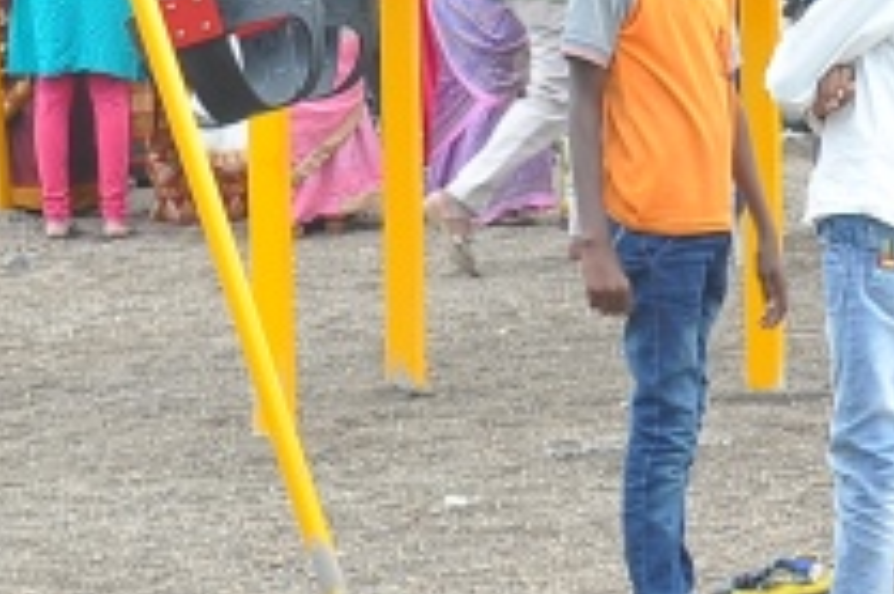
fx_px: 5831
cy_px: -209
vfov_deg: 5.8
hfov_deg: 8.7
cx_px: 885
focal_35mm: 235
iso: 200
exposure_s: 1/100
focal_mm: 32
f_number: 6.3
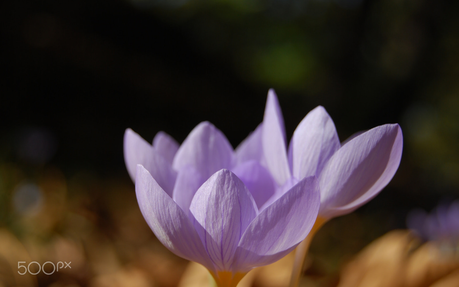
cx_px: 230
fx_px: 1057
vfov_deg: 15.4
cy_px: 152
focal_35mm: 85
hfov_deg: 24.5
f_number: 5.6
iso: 100
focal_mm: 55
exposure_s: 1/500
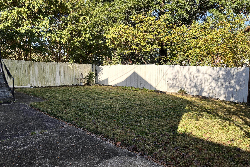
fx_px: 194
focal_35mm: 28
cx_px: 123
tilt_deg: -6.2
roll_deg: +0.8
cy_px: 86
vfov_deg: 46.4
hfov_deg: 65.5
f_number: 1.6
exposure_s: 1/781
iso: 50
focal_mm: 5.96
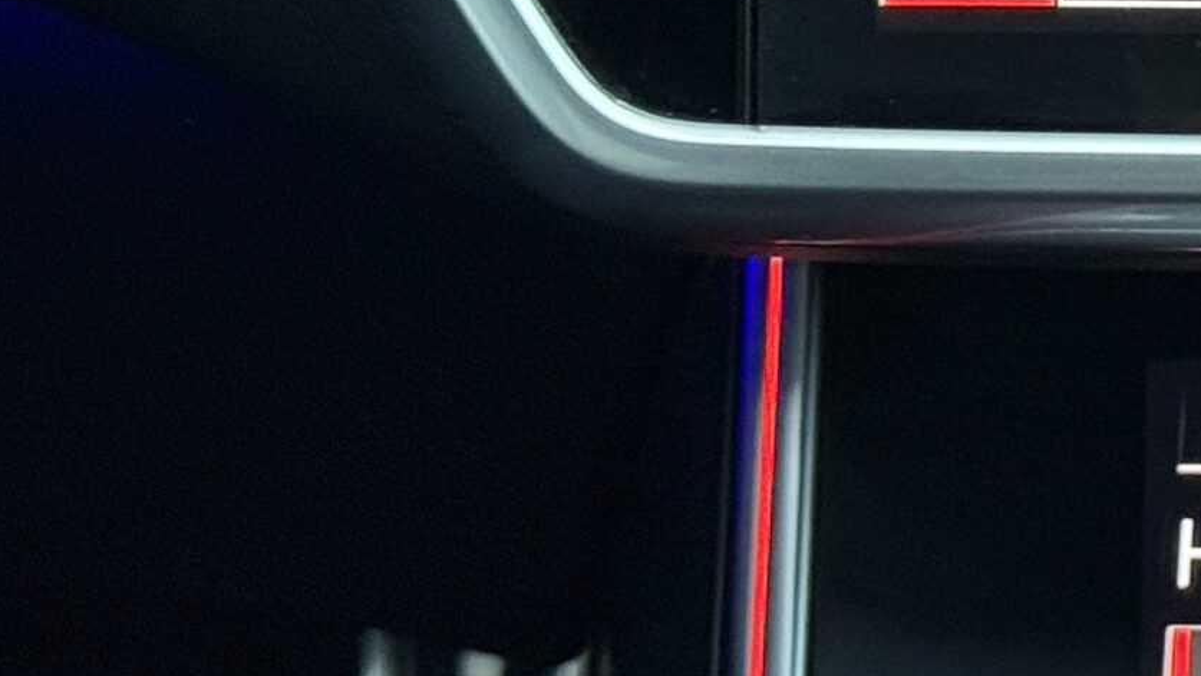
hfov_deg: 12.7
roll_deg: +0.0
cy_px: -159
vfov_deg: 7.5
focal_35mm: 160
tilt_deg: -26.2
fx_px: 5096
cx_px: 1808
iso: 320
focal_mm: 6.76
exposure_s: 1/38
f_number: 1.78
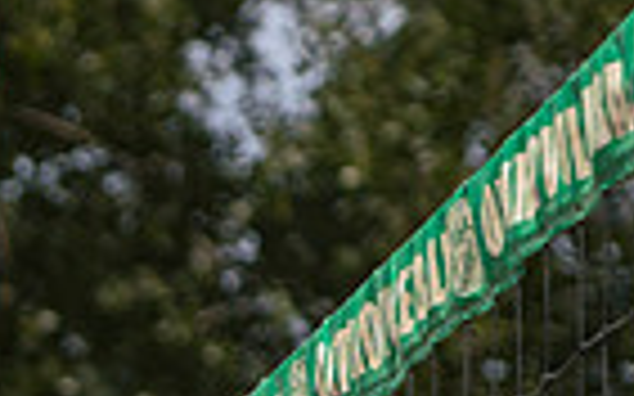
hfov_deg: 3.9
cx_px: -445
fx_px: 9189
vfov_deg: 2.5
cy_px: 569
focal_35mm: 532
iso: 200
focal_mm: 85
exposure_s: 1/2500
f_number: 4
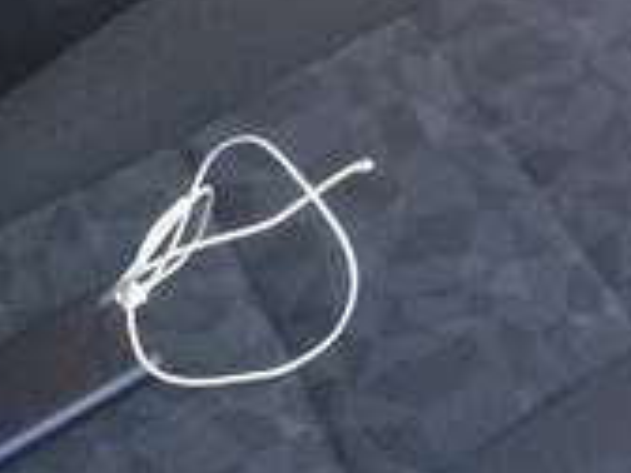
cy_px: -362
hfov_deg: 14.8
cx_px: 695
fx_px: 2370
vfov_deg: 10.7
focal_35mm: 130
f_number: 2.4
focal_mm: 4.12
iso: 250
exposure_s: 1/20
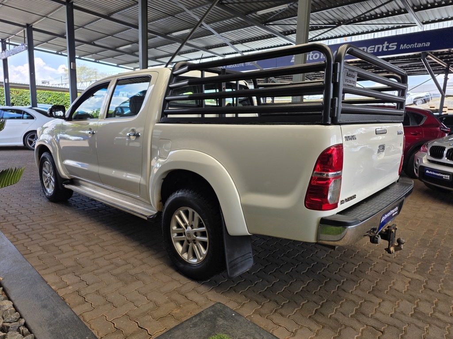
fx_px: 301
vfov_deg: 58.9
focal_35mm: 23
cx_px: 226
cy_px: 170
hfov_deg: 73.9
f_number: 1.7
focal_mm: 6.25
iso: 32
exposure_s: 1/359
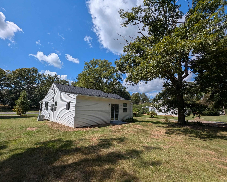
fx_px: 94
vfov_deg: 88.0
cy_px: 90
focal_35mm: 14
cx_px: 111
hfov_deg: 100.7
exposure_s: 1/2475
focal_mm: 1.95
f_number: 2.2
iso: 45
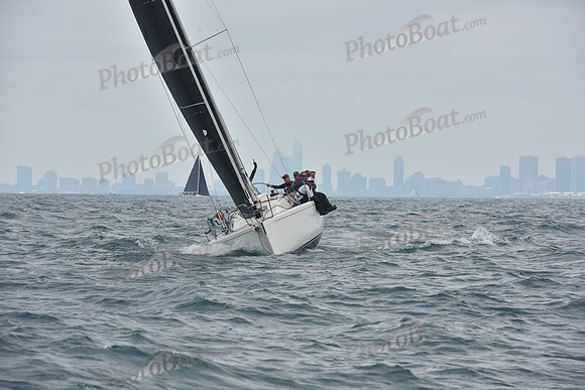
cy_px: 195
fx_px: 3251
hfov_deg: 10.3
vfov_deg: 6.9
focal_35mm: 200
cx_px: 292
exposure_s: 1/800
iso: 250
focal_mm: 200
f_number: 11
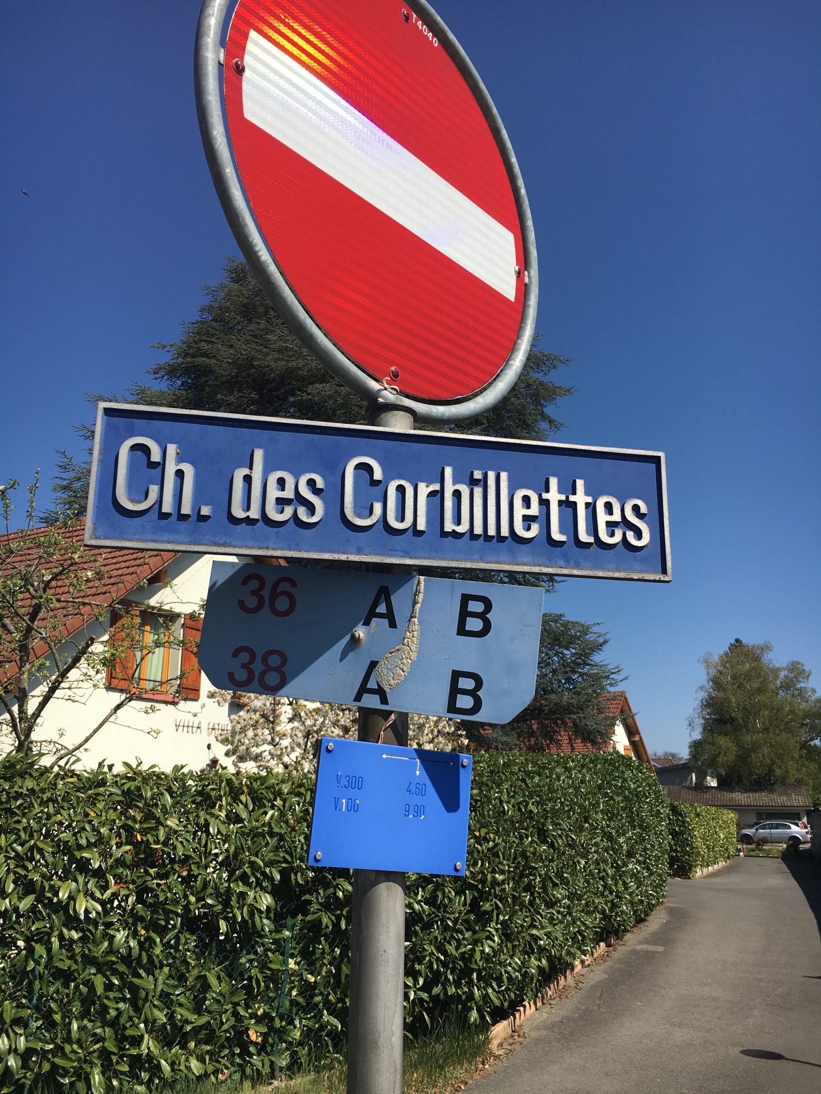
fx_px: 917
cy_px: 547
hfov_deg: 48.2
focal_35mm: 29
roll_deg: +2.3
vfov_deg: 61.7
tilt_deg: +15.6
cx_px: 410
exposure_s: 1/2262
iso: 25
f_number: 2.2
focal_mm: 4.15
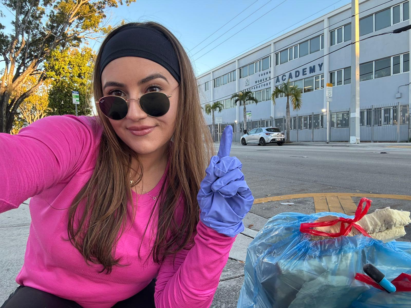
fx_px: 273
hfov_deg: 73.9
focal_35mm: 23
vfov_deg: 58.9
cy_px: 154
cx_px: 206
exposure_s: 1/122
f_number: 1.9
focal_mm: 2.69
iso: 50
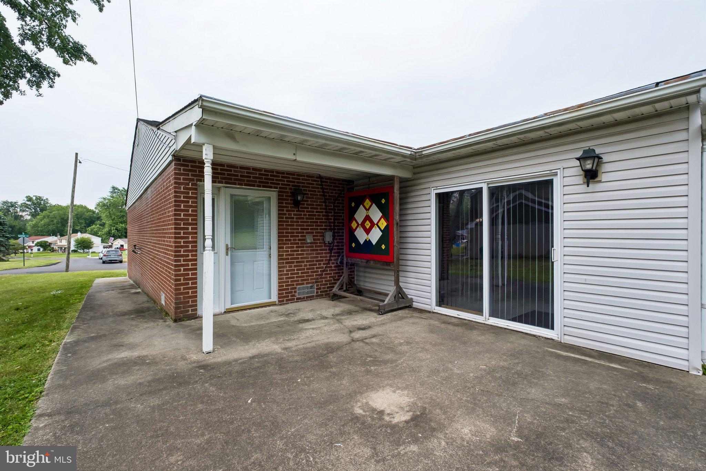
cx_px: 353
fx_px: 294
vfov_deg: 77.3
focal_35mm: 15
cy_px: 236
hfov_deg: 100.4
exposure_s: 1/160
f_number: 8
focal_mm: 10
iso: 250
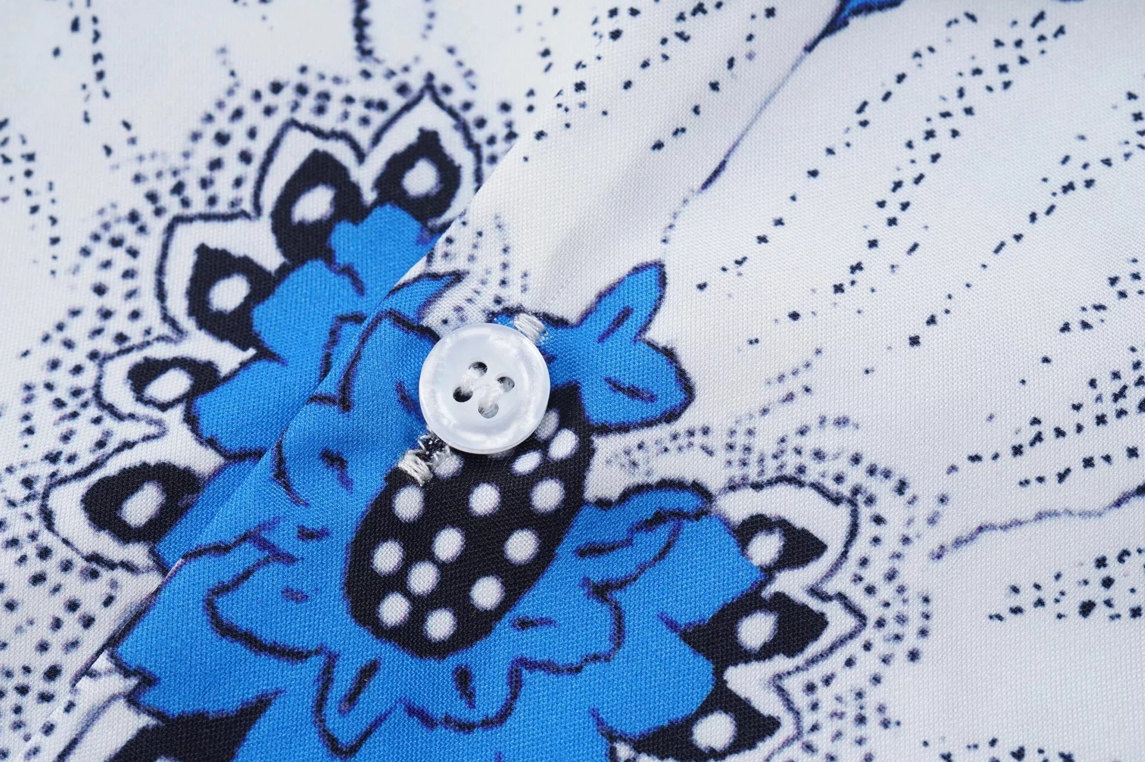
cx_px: 514
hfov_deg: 32.9
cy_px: 392
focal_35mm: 61
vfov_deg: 22.2
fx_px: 1938
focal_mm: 50
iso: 160
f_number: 9
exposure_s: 1/100
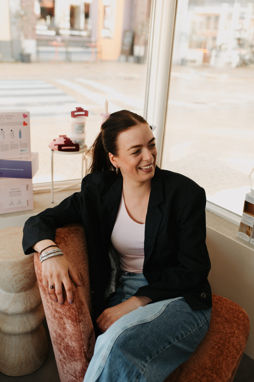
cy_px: 191
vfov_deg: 54.5
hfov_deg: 37.8
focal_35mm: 35
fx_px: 371
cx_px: 127
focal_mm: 35
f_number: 2.8
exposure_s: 1/500
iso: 640
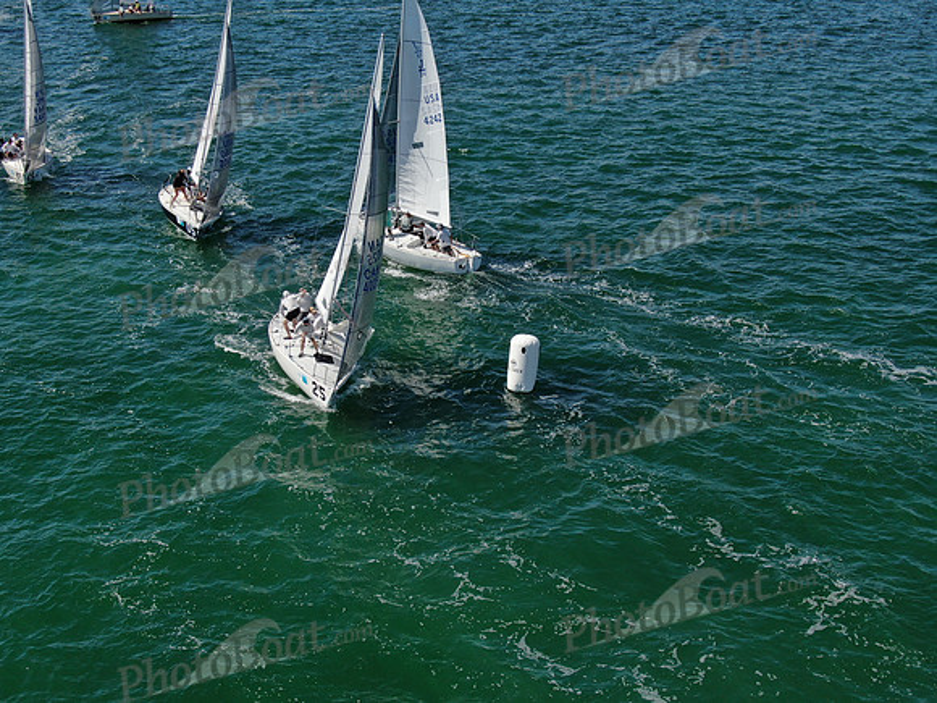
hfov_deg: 40.4
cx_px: 468
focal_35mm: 47
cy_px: 352
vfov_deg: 30.9
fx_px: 1272
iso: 100
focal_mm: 8.42
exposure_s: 1/1000
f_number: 3.8
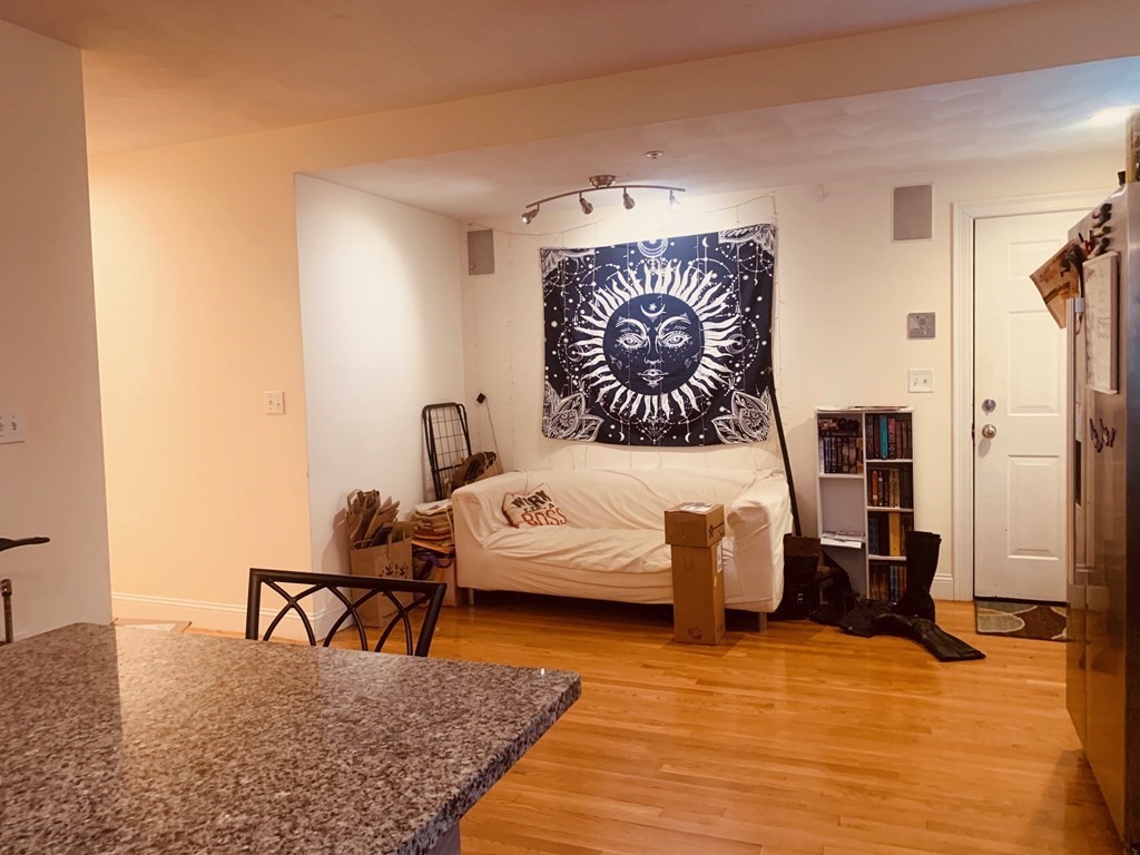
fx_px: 856
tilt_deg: -4.1
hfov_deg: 67.3
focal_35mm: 26
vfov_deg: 53.1
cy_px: 428
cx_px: 570
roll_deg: +1.1
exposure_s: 1/60
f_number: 1.8
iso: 200
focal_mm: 4.25
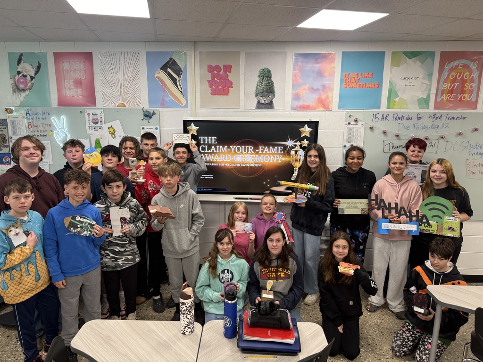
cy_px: 181
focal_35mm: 24
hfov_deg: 71.6
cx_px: 242
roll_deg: -1.0
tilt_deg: -11.3
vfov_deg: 56.8
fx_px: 335
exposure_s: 1/120
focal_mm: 6.76
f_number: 1.78
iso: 200
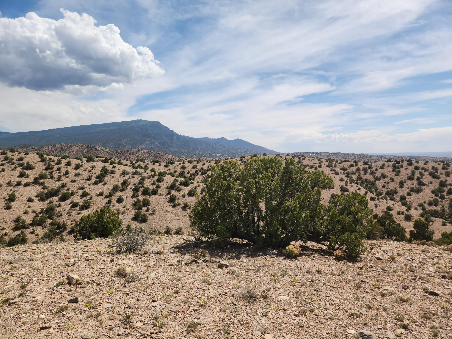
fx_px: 300
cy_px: 170
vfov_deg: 58.9
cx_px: 226
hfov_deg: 73.9
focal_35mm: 23
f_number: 1.8
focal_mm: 5.4
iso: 20
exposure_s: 1/2296
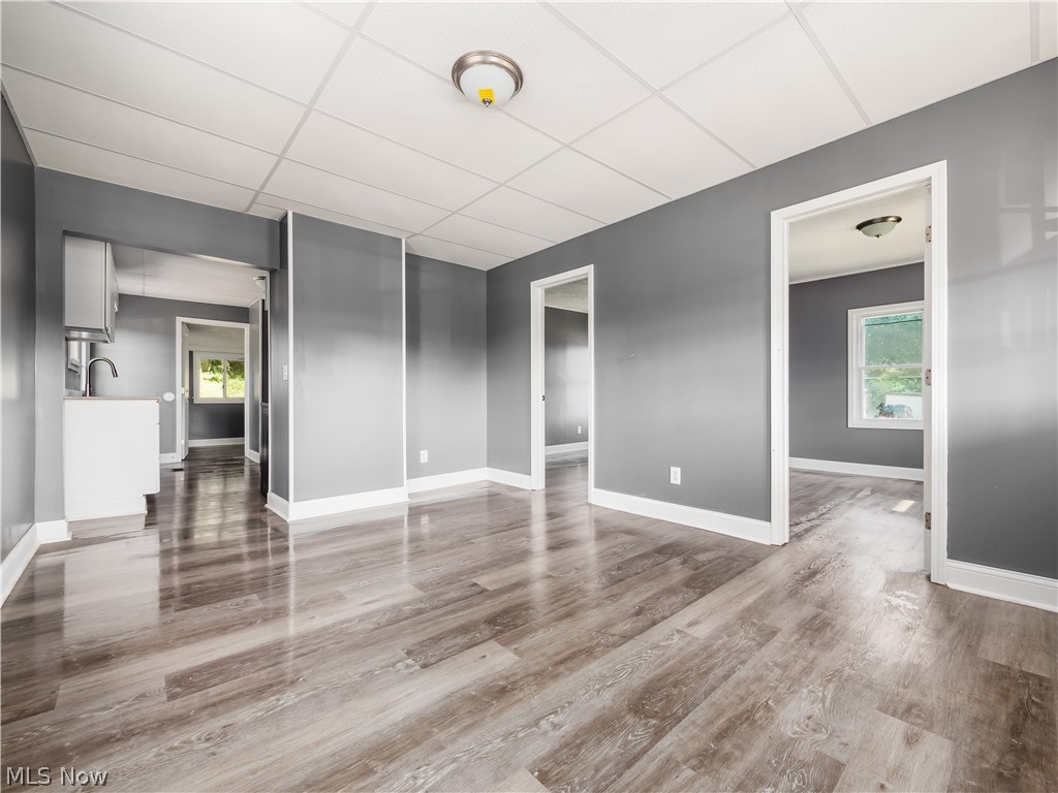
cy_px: 396
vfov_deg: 85.7
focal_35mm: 14
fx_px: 428
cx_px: 529
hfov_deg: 102.1
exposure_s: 1/50
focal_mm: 7
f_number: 4
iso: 100
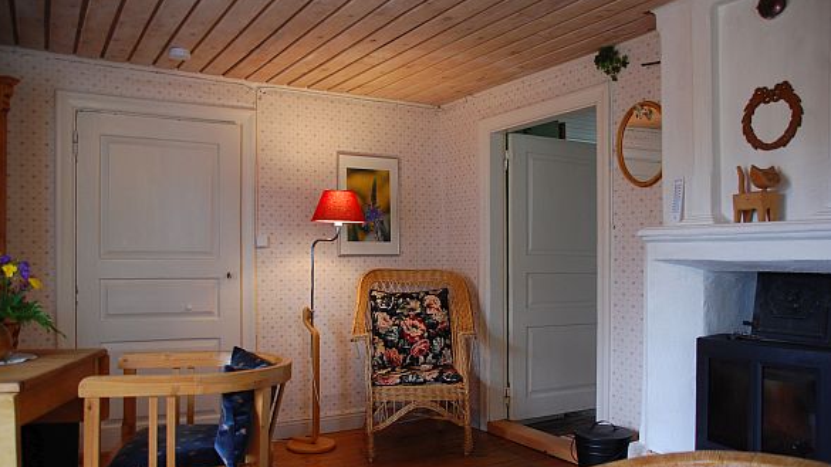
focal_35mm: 29
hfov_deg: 66.1
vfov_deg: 40.1
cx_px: 413
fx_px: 639
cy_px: 255
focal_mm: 18
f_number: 3.5
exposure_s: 1/30
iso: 500
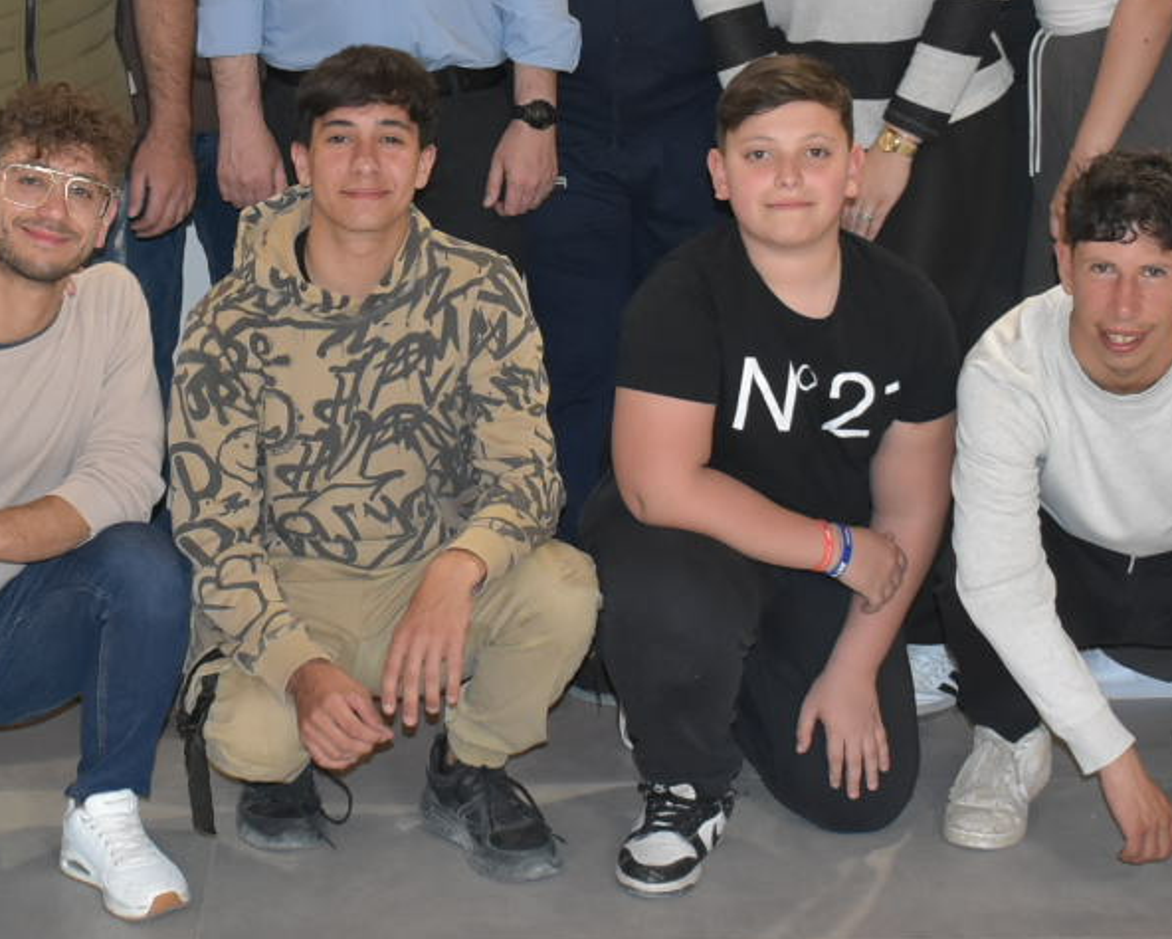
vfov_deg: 15.9
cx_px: 255
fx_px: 3341
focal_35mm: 96
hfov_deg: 19.7
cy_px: 224
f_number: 5
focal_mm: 25
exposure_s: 1/125
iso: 1250
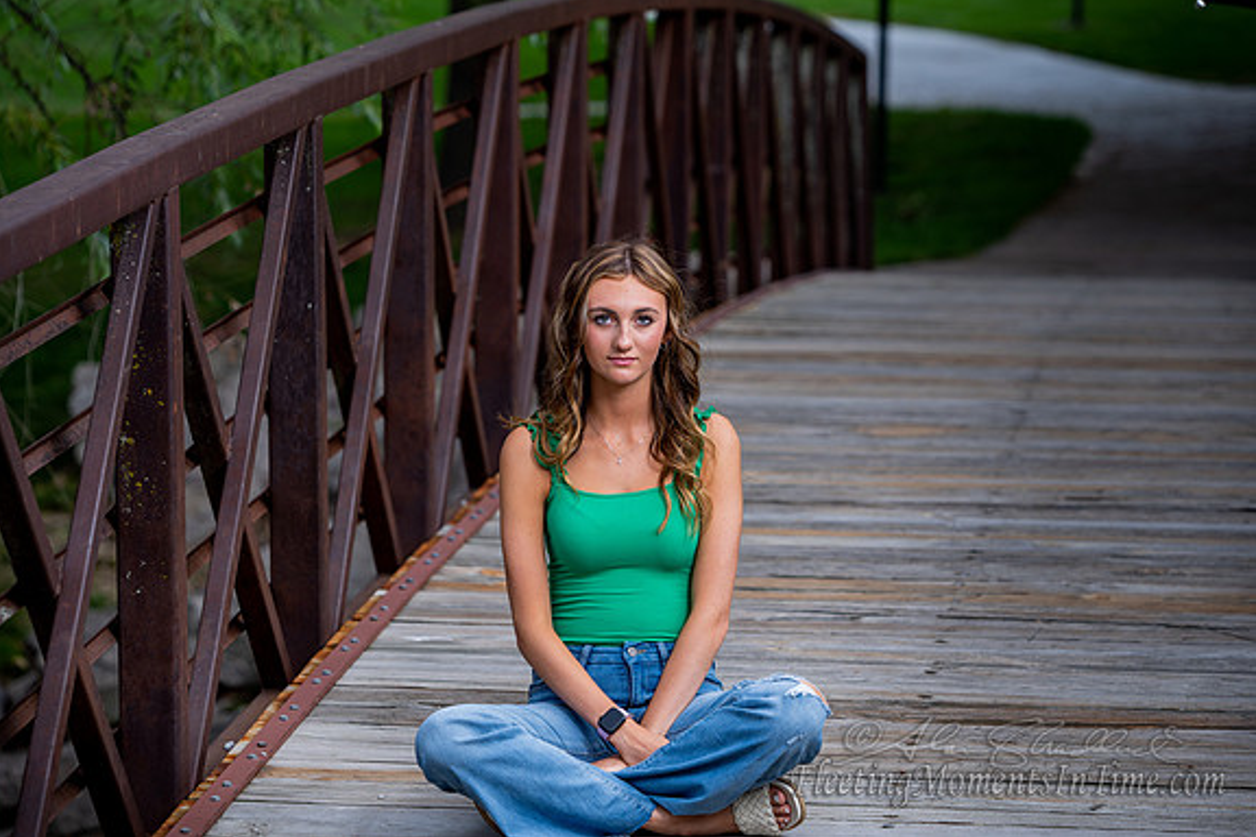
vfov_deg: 10.5
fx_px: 4570
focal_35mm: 131
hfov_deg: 15.6
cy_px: 417
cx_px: 626
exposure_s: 1/200
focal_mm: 130
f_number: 4
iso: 100
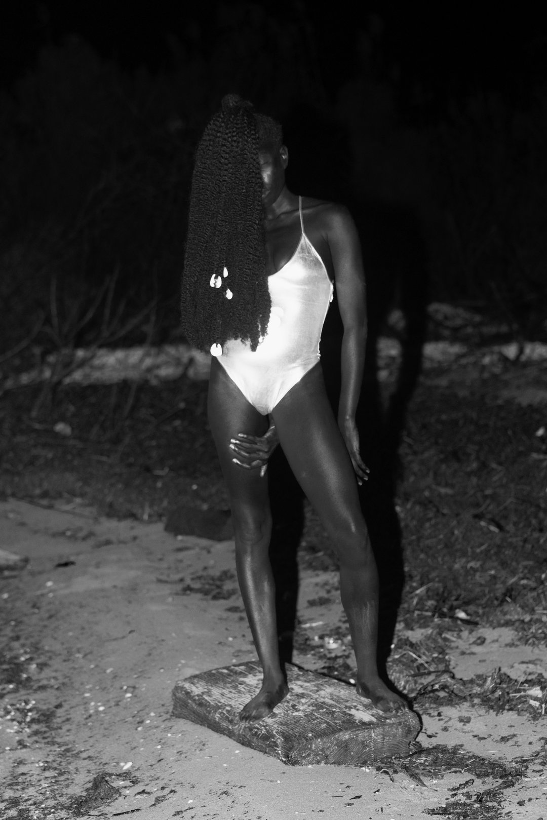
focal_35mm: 82
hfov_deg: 16.7
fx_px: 1868
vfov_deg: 24.8
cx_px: 274
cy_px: 410
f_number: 2.8
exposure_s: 1/200
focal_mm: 55
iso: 2000
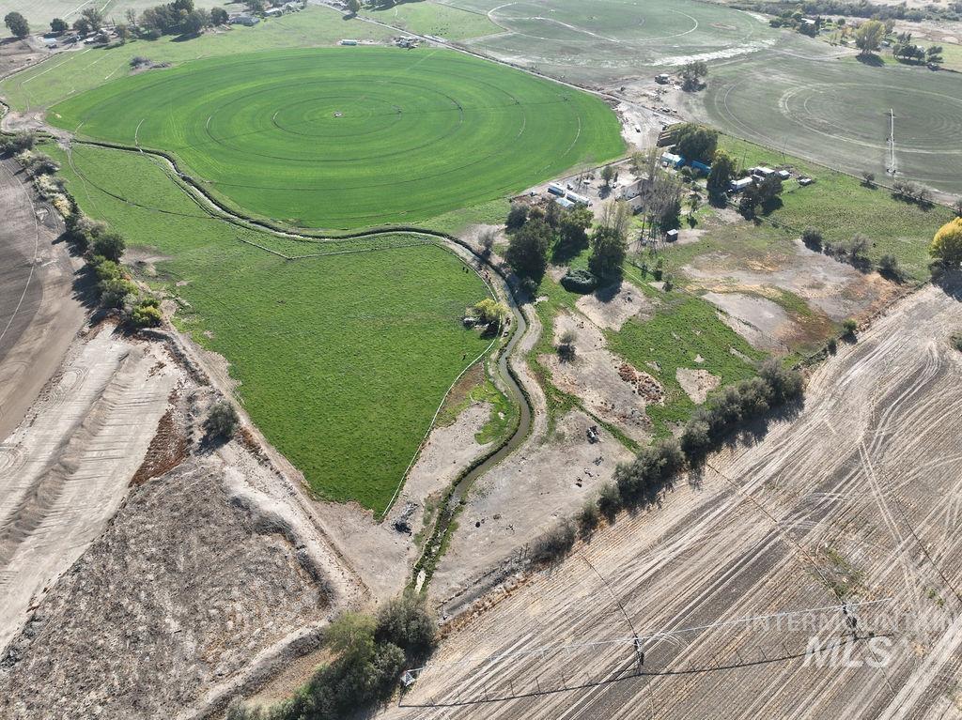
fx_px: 667
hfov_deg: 71.6
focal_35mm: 24
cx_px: 481
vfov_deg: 56.8
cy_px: 360
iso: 100
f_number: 2.8
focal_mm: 12.29
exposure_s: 1/120
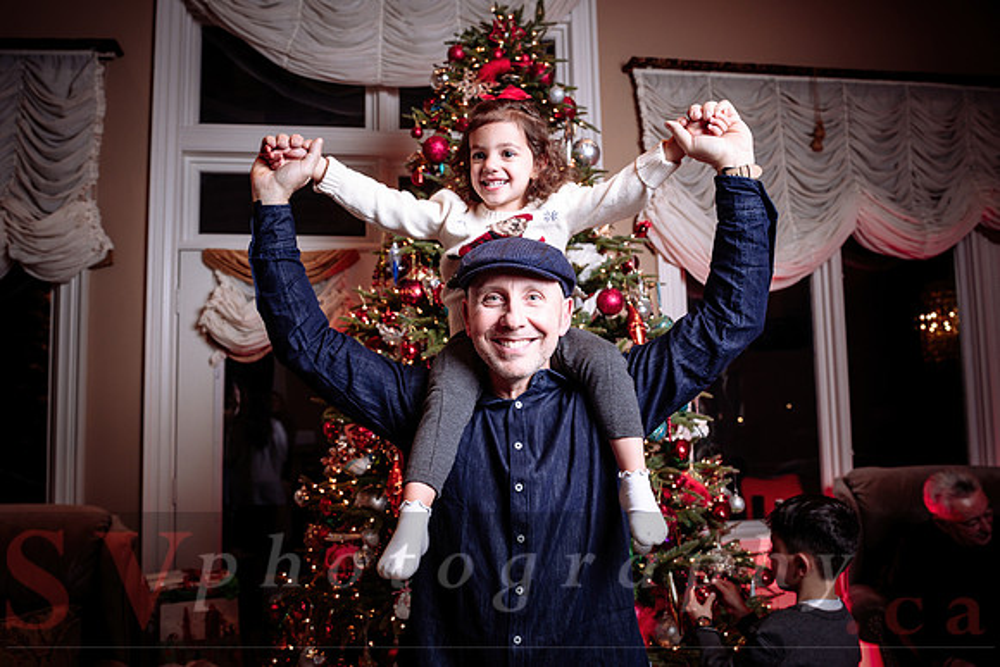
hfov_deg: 62.2
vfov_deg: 43.9
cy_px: 312
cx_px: 468
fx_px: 828
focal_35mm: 30
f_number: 4.5
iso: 500
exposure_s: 1/200
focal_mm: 28
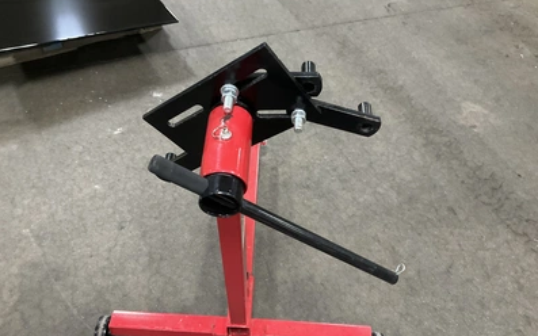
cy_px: 196
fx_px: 454
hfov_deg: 61.2
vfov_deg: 40.5
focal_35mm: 31
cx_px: 268
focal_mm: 3
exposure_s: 1/30
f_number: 1.8
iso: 320
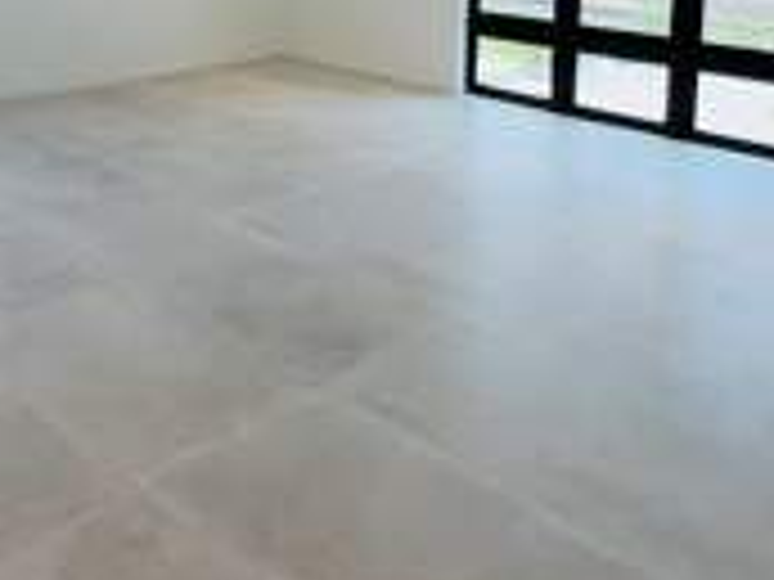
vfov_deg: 33.1
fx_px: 872
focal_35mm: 39
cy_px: -27
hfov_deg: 47.8
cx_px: 356
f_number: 2.2
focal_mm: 2.22
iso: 64
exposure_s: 1/114
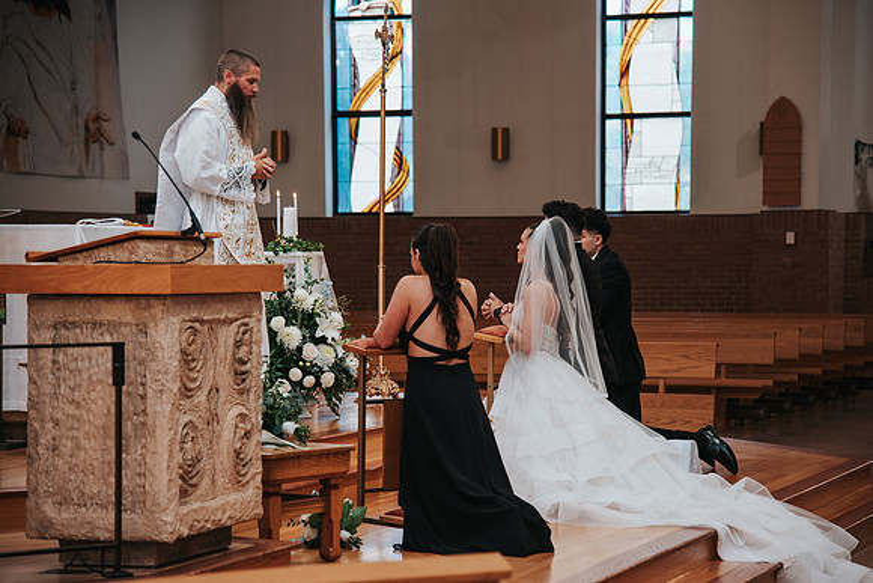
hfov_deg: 20.3
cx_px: 476
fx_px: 2435
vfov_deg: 13.6
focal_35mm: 100
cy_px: 291
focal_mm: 92
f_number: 4
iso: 1000
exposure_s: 1/200
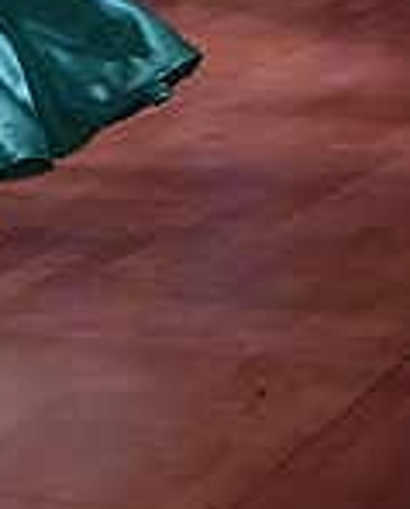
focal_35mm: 286
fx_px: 4325
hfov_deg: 5.4
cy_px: -344
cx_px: -253
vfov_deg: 6.6
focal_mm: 78
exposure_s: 1/250
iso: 1250
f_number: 4.5
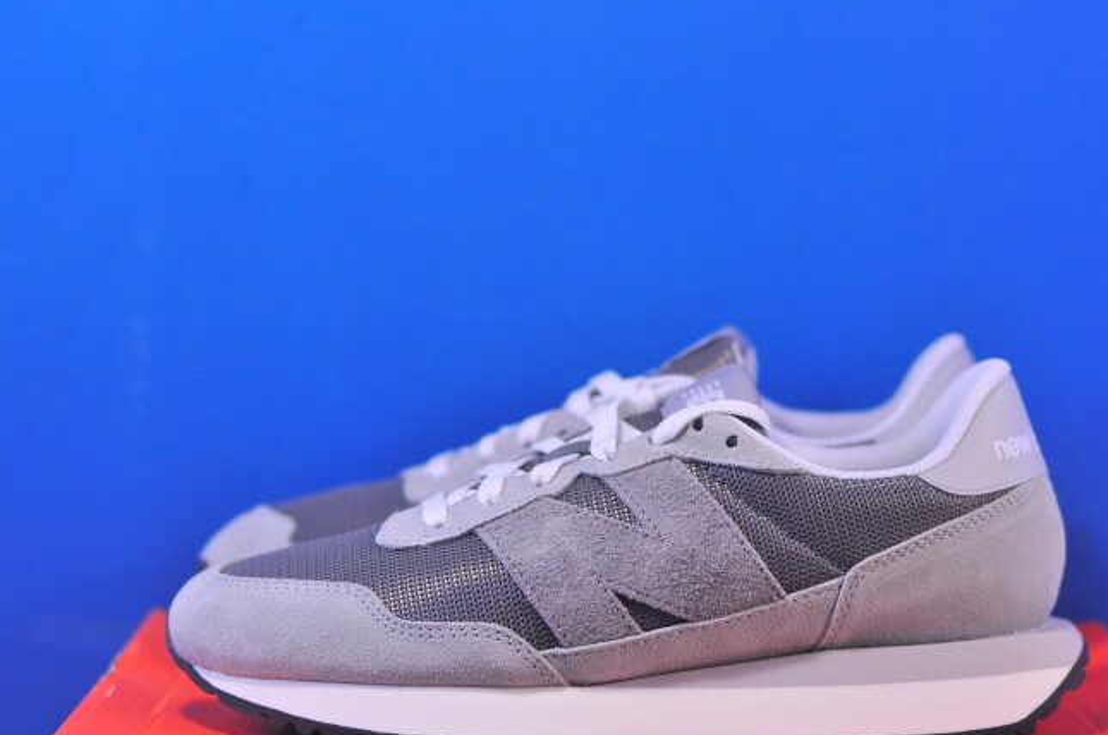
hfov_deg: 21.9
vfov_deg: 14.7
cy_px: 384
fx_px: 2858
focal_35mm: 93
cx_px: 618
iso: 250
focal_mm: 50
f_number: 2.5
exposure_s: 1/320
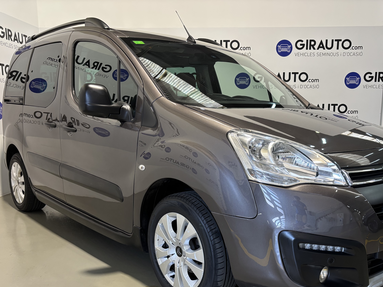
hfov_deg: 55.1
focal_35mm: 33
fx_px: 365
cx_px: 223
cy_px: 182
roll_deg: -0.4
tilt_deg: -10.6
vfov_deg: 42.6
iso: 125
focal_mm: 5.96
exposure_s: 1/50
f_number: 1.6
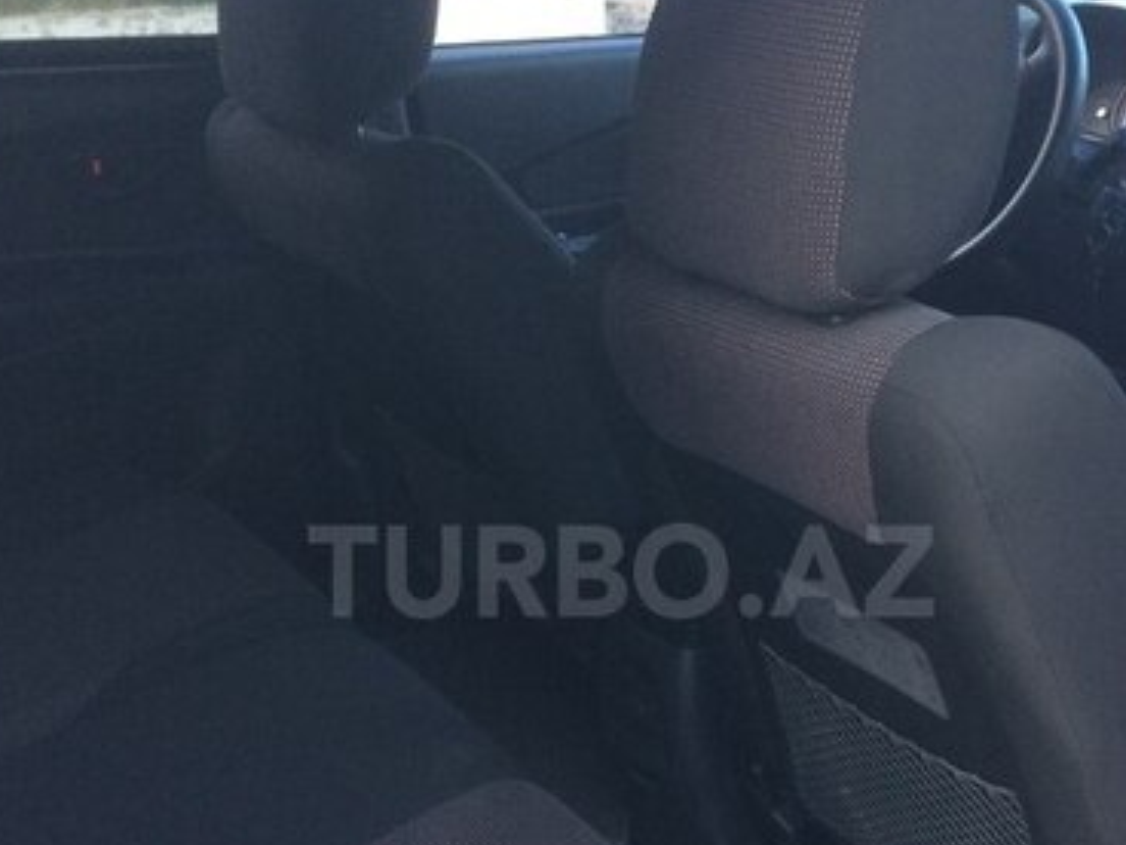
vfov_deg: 27.8
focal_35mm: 52
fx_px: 1691
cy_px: 571
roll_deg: -1.2
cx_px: 621
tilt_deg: -25.5
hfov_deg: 36.8
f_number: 2.2
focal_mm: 4.15
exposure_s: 1/33
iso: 80
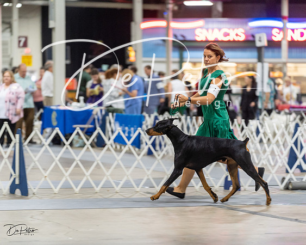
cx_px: 153
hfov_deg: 12.9
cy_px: 122
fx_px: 1356
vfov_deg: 10.3
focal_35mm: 150
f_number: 2.8
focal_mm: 133
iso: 2000
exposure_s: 1/160
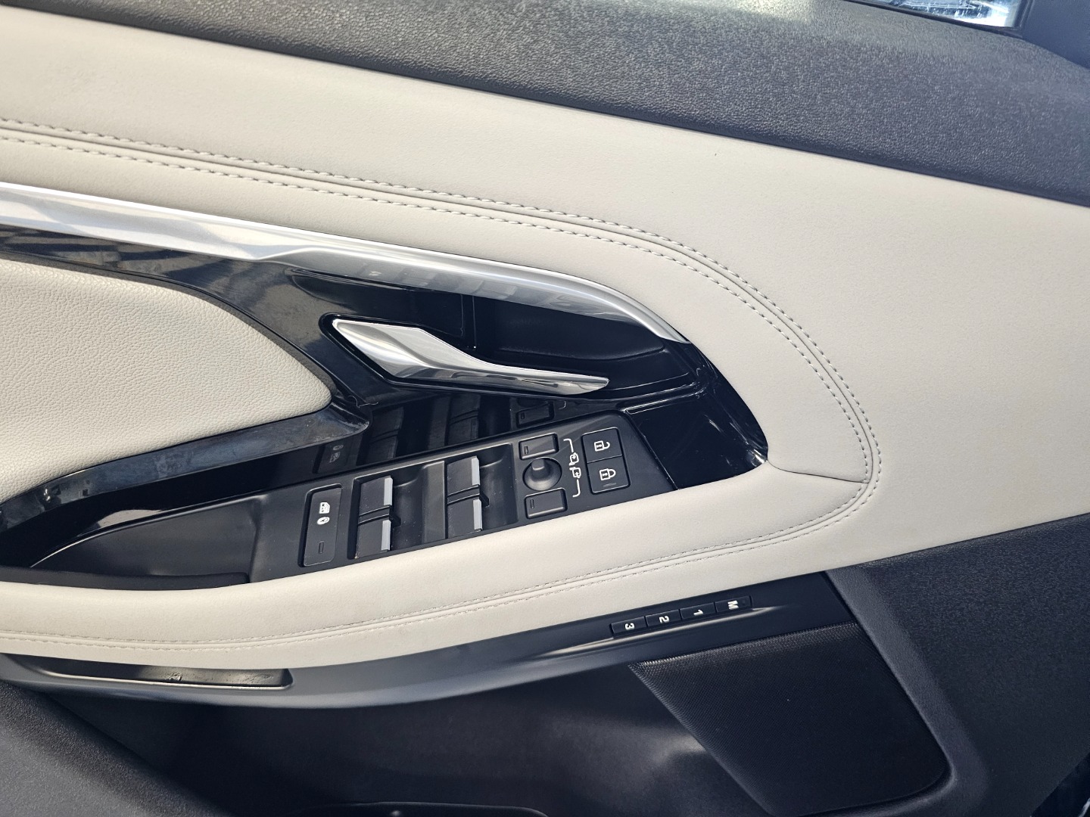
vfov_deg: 58.9
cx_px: 545
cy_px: 408
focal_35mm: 23
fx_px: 724
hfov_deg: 73.9
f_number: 1.7
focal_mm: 6.3
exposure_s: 1/60
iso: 640
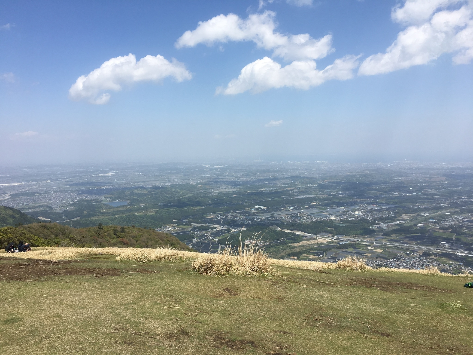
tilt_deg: -5.7
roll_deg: +0.6
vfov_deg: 48.2
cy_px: 178
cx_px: 236
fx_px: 396
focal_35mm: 29
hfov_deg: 61.7
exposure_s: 1/2024
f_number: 2.2
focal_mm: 4.15
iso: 25
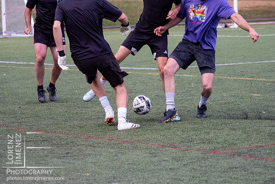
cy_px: 101
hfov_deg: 11.4
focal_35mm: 181
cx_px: 137
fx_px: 1381
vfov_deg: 7.6
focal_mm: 85
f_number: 2.8
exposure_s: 1/1000
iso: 5000
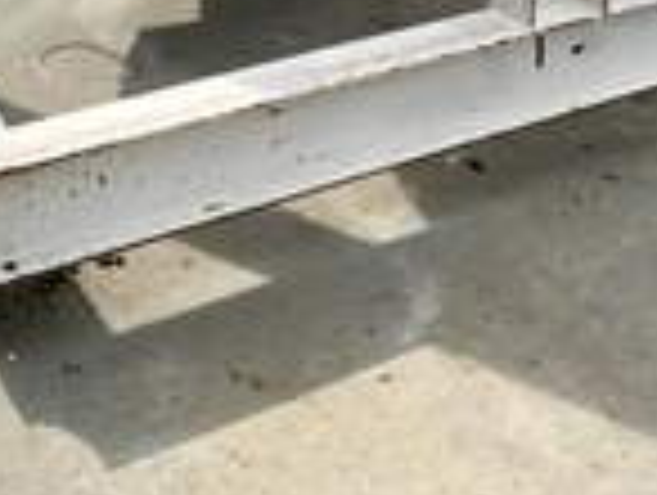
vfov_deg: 18.1
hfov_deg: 27.3
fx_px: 1350
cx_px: 288
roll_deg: -1.9
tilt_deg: -12.0
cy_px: -288
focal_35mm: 71
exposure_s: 1/2755
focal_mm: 4.25
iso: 32
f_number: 1.8
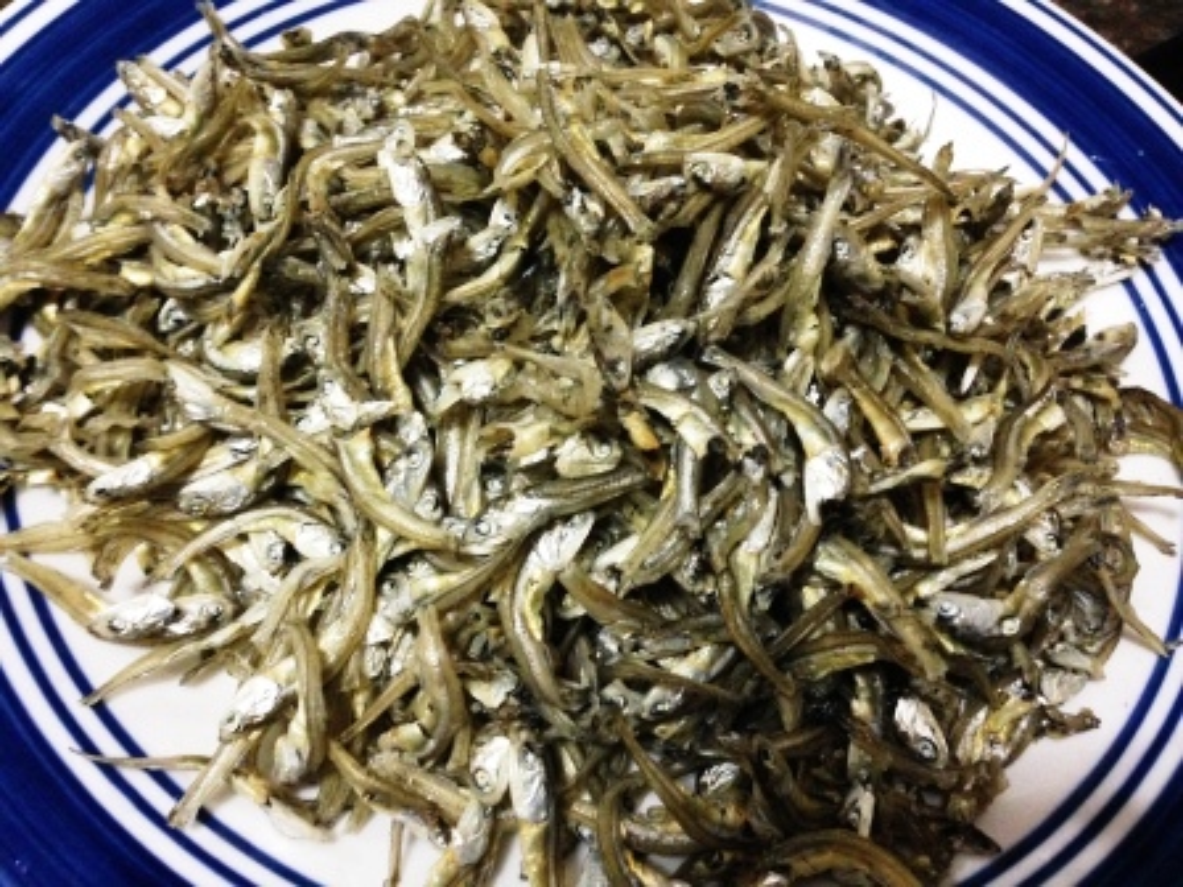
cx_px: 592
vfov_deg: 42.9
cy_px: 444
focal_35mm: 33
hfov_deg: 55.4
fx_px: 1128
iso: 400
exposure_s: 1/15
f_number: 2.4
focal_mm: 4.12
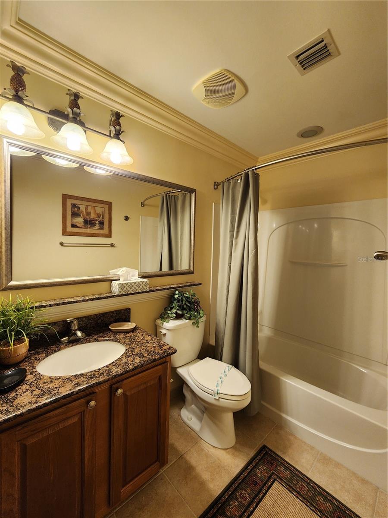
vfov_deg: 106.2
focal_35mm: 13
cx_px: 194
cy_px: 259
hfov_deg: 89.9
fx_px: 194
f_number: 2.2
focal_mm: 2.2
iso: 160
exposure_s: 1/60
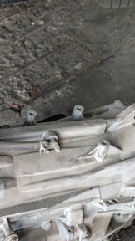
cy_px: 197
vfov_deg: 34.8
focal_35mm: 58
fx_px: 369
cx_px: -16
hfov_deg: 19.8
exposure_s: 1/73.5
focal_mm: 6.9
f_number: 1.68
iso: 312
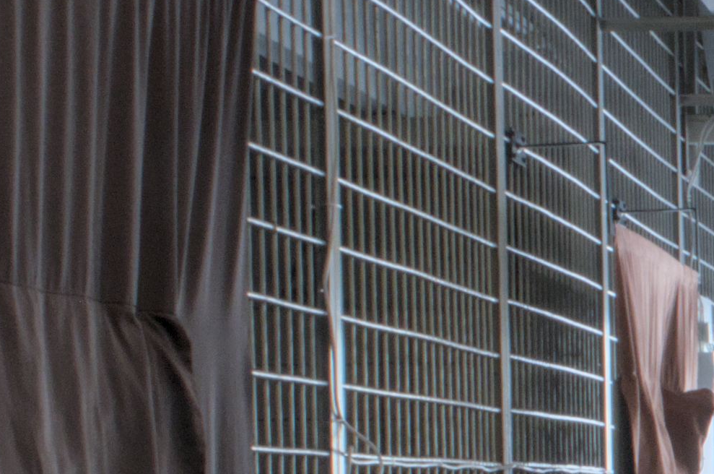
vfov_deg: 10.0
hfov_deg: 14.2
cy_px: 530
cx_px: 1086
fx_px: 2673
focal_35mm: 135
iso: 200
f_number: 18
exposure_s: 1/6
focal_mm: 18
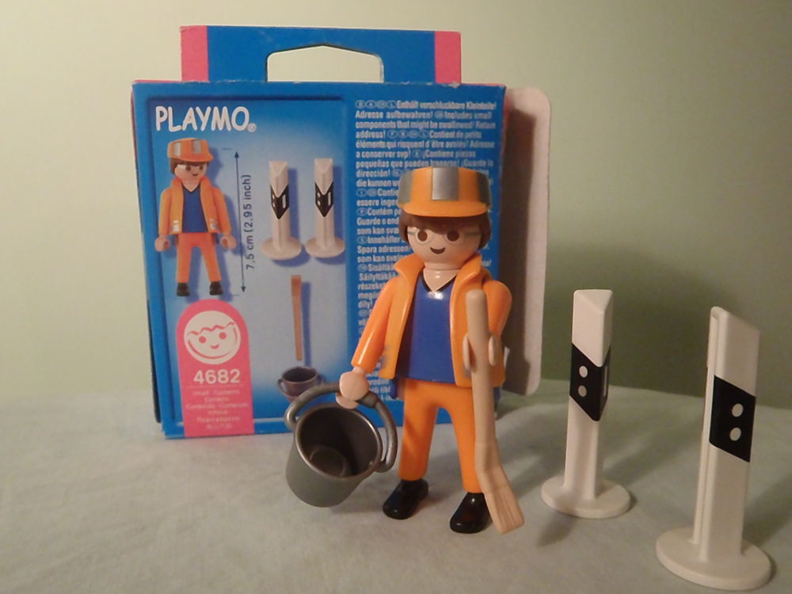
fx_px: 641
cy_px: 297
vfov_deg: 49.7
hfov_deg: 63.4
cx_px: 396
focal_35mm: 28
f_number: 3.5
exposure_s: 1/200
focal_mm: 5
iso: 640
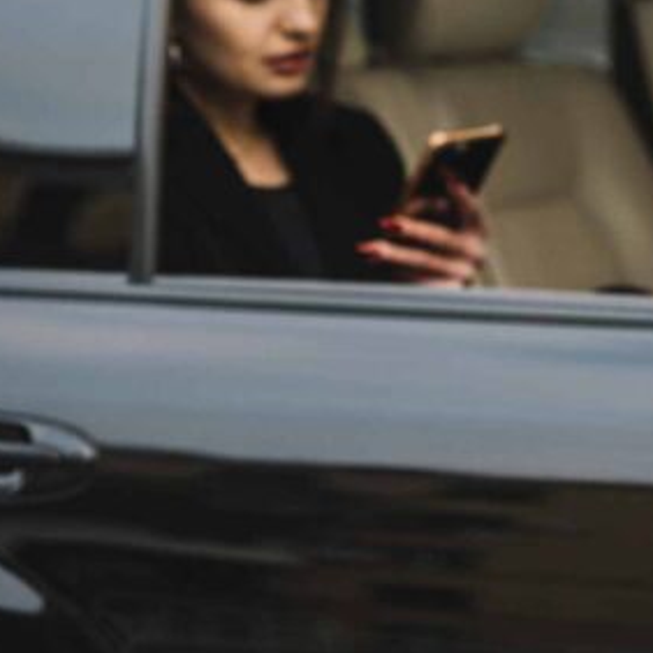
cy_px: 103
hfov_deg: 6.2
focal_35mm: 283
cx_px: 799
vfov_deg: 6.2
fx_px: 6040
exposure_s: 1/160
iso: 500
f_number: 3.5
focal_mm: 122
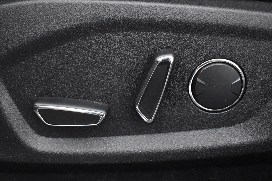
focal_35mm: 39
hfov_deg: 49.5
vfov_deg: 34.2
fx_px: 295
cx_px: 146
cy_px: 82
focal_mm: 18
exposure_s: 1/20
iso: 3200
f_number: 3.5
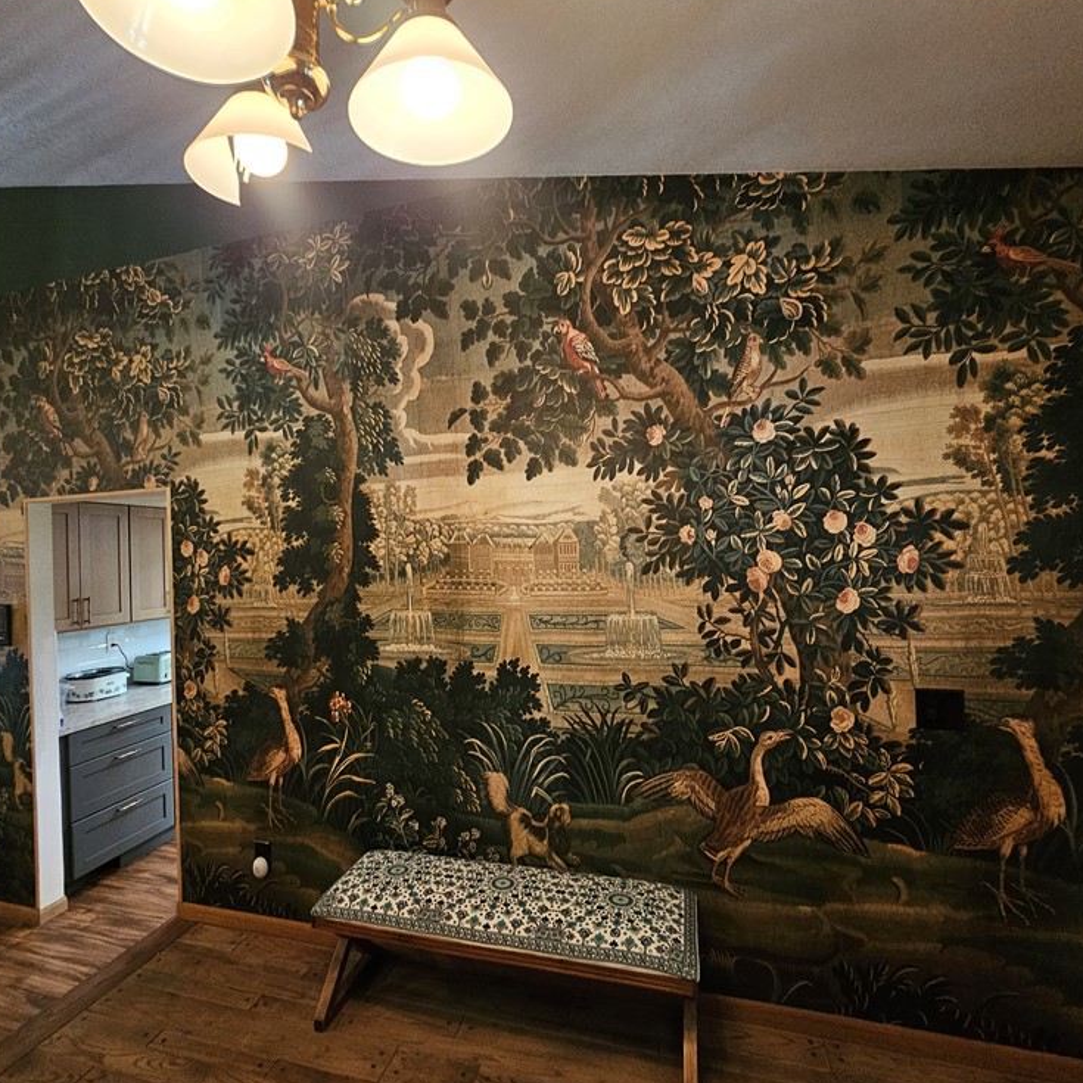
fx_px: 566
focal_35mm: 16
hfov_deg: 87.0
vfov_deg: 87.4
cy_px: 550
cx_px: 477
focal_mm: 2.2
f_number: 2.2
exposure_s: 1/30
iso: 500
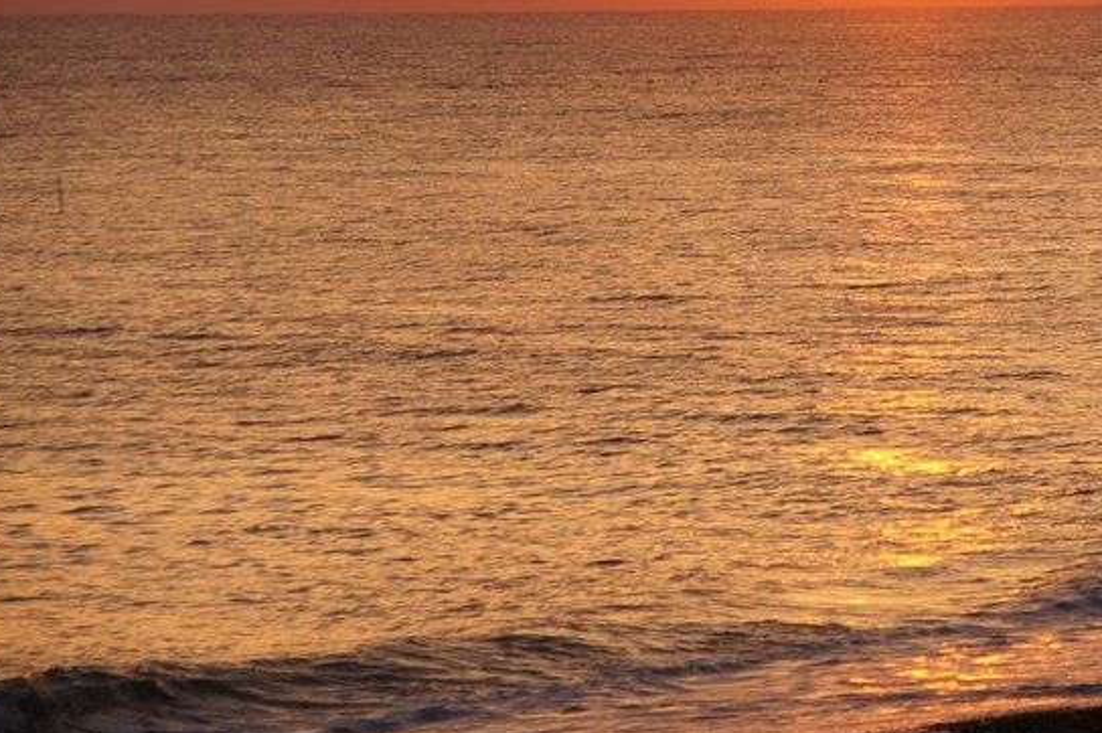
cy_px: 215
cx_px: 883
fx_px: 10396
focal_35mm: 340
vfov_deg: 4.0
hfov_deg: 6.1
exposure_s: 1/400
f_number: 7.1
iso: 200
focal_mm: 137
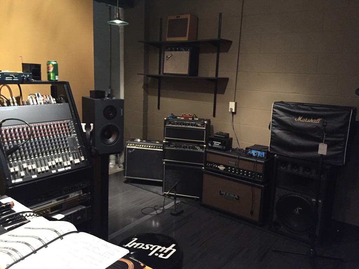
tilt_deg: -11.5
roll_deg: -2.8
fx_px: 301
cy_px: 134
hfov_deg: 61.7
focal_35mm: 29
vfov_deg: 48.2
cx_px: 180
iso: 320
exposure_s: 1/15
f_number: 2.2
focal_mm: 4.15
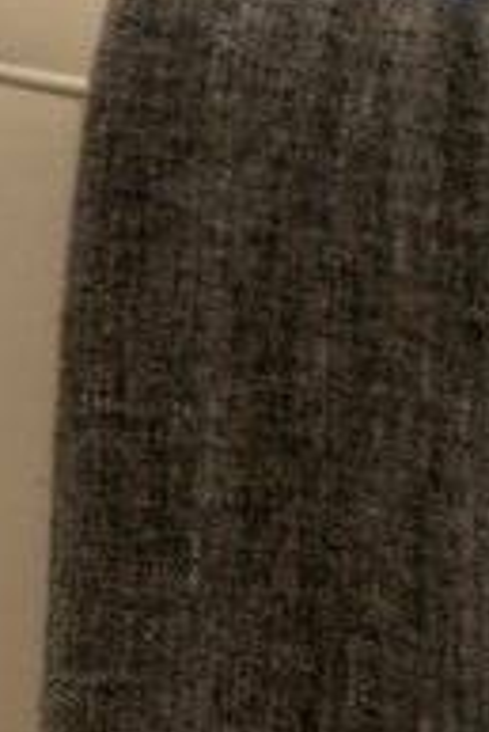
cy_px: -827
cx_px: -770
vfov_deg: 5.9
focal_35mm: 341
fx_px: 6935
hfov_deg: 4.0
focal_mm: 61
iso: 640
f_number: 5.6
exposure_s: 1/30
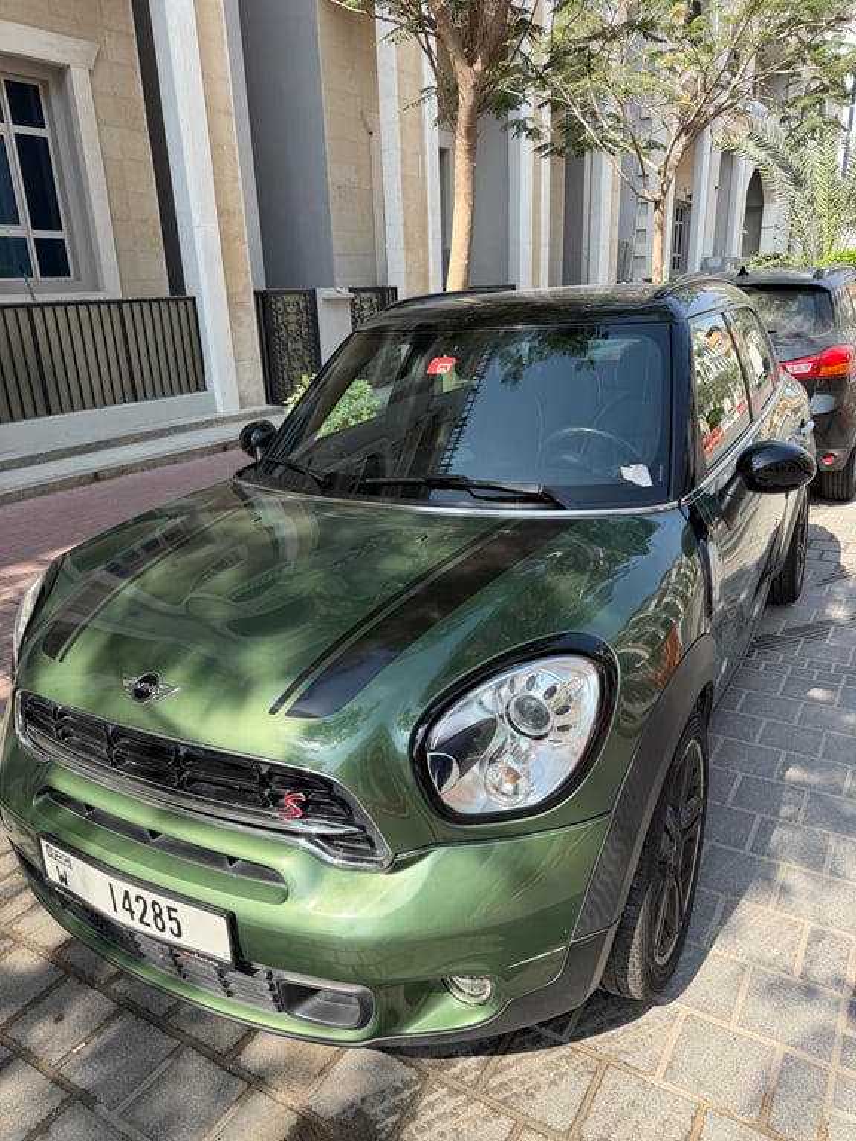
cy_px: 570
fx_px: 791
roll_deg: +2.9
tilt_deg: -19.7
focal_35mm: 24
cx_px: 428
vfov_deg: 71.6
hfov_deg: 56.8
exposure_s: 1/1522
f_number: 1.78
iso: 80
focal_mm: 6.76
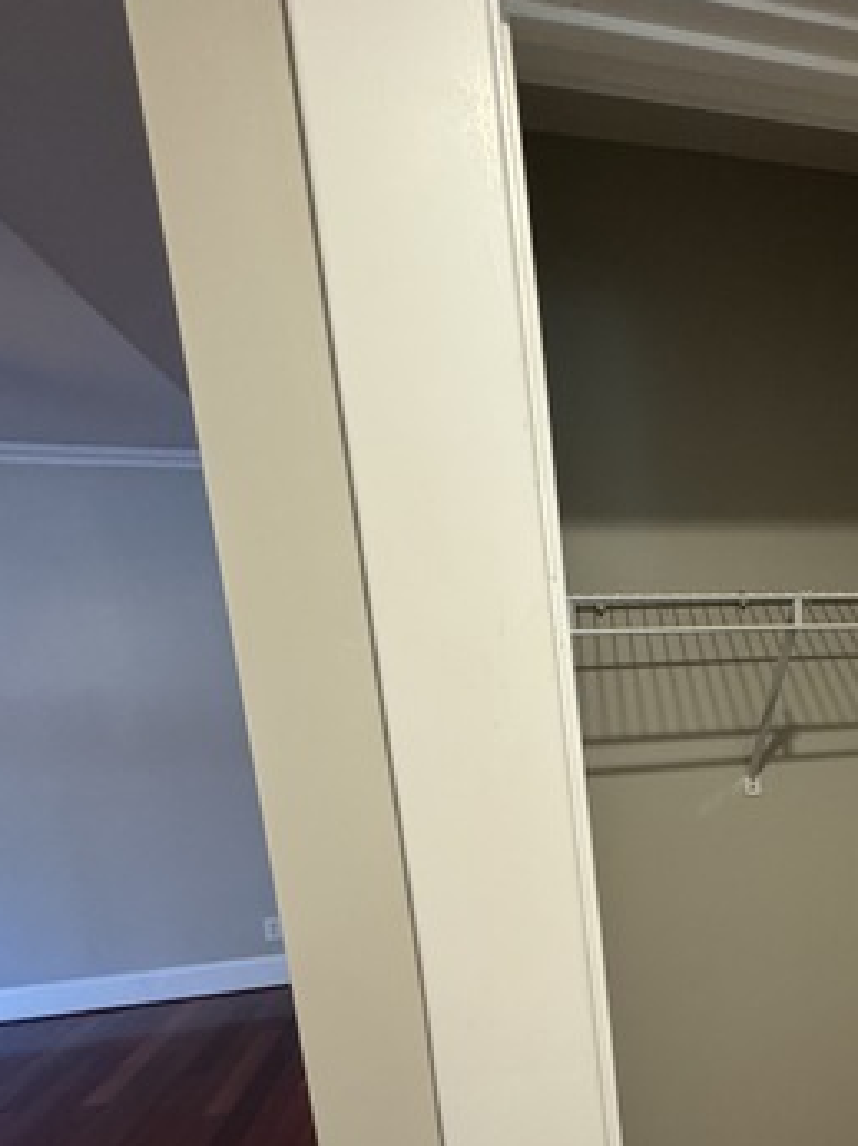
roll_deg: +4.2
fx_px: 893
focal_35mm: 27
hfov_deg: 45.0
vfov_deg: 62.2
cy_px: 840
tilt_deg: -10.9
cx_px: 818
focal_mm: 2.22
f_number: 2.2
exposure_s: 1/60
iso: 400
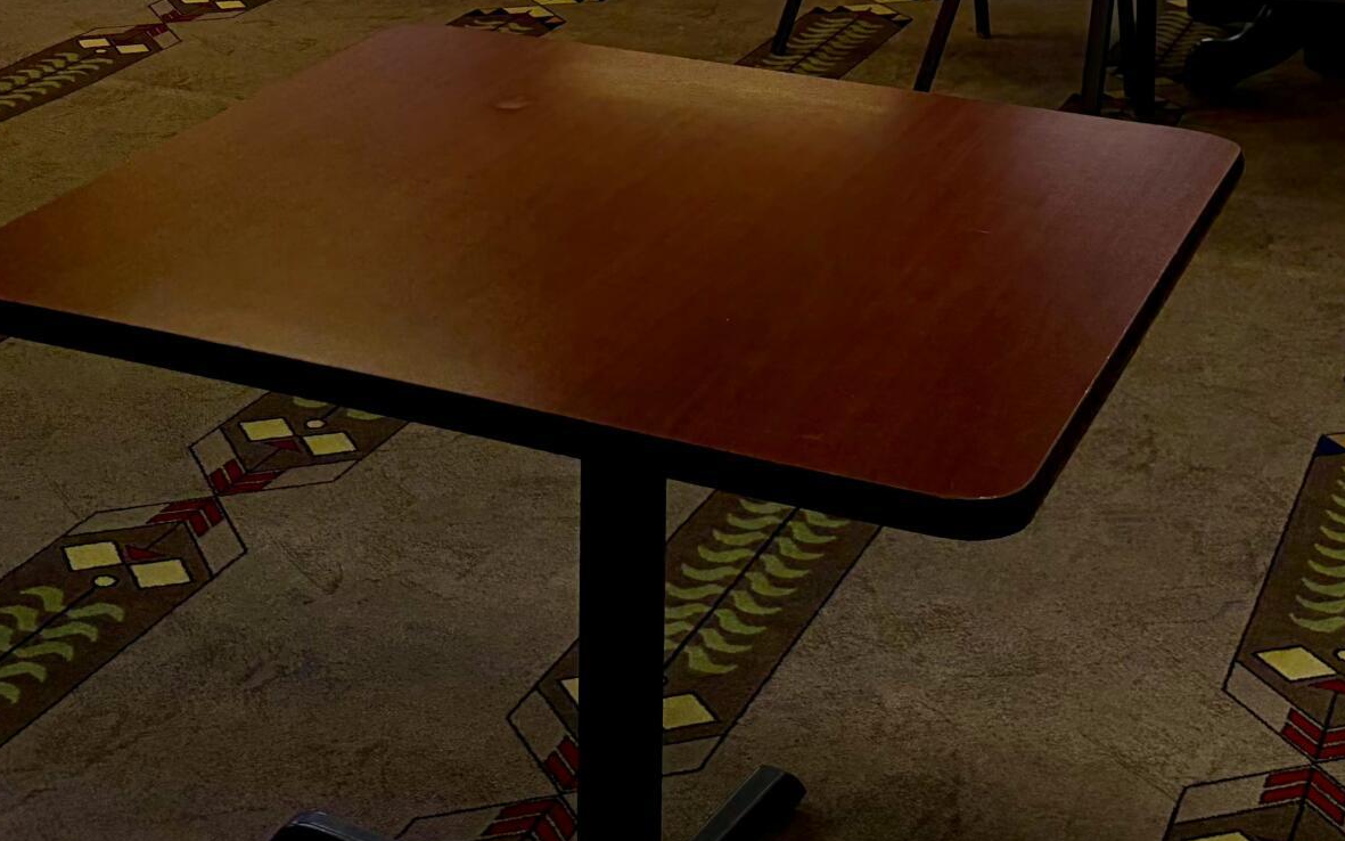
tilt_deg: -4.9
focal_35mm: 70
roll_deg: -0.2
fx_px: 2566
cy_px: -344
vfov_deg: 17.1
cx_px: 330
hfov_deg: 28.9
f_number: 1.6
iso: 32
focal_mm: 5.96
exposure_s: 1/137
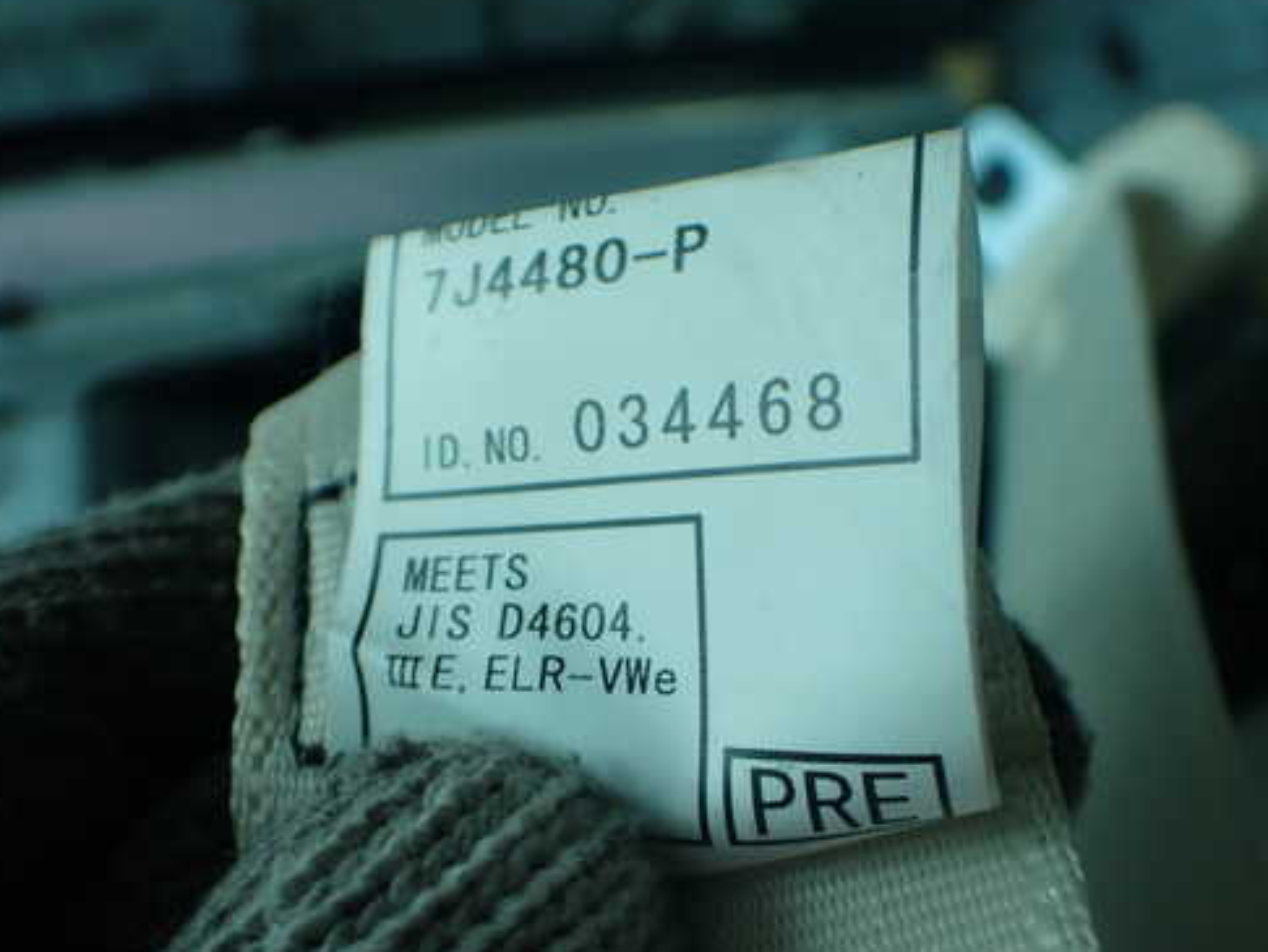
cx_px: 639
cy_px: 509
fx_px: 1356
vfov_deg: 38.7
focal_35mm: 37
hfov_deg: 50.1
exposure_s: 1/160
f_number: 2.3
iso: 100
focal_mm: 5.4
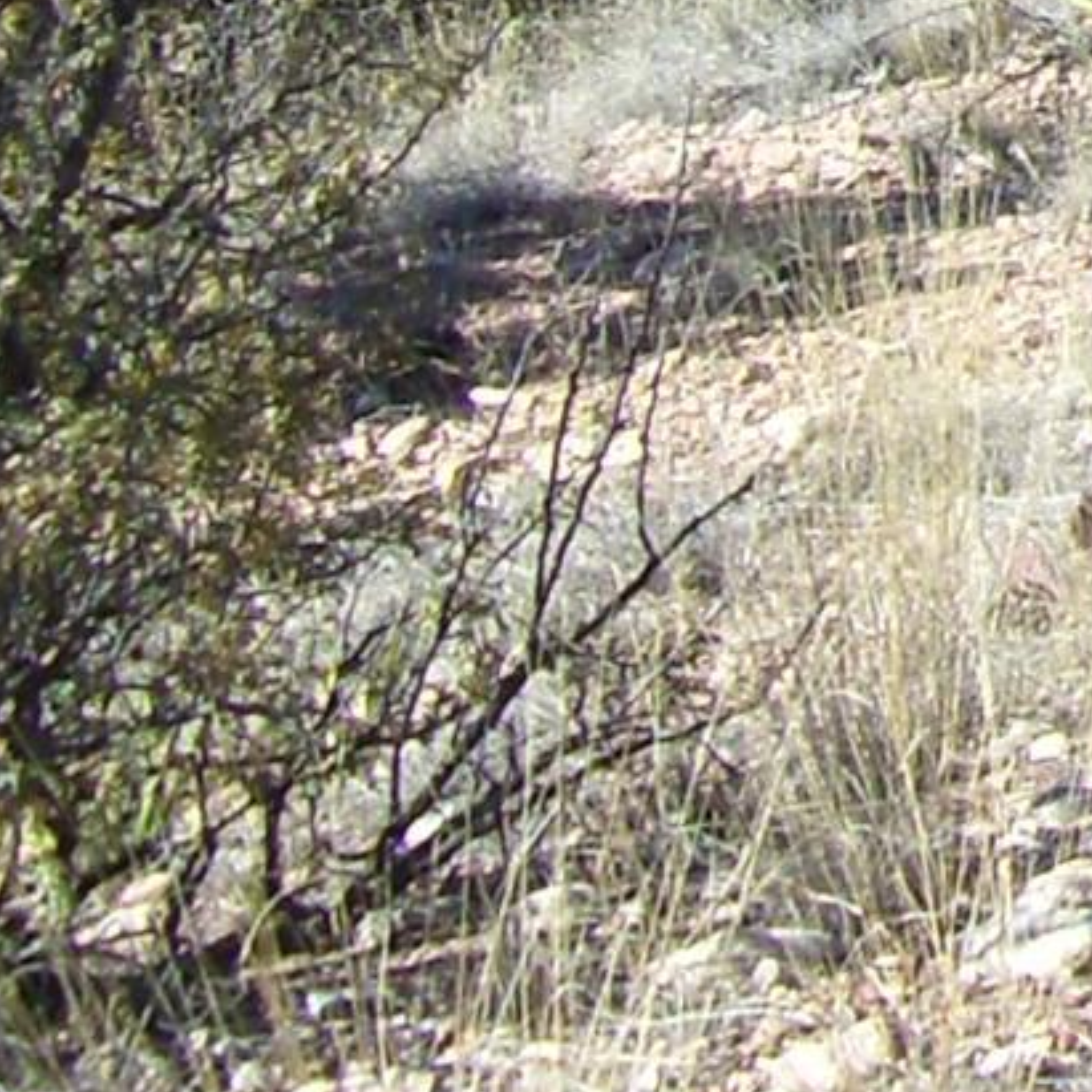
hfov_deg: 6.6
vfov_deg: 6.9
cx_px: 3109
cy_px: -1119
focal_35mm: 245
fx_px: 8744
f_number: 5.6
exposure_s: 1/160
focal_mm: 7.9
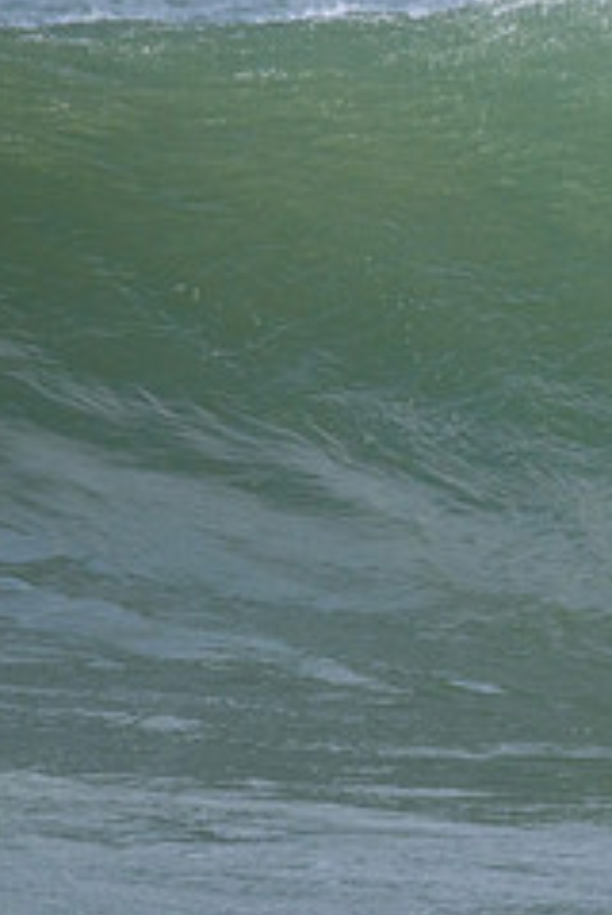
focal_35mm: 1939
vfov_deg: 1.1
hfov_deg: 0.7
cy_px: 262
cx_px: 1090
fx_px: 49298
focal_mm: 800
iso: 1400
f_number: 11
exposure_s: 1/2000
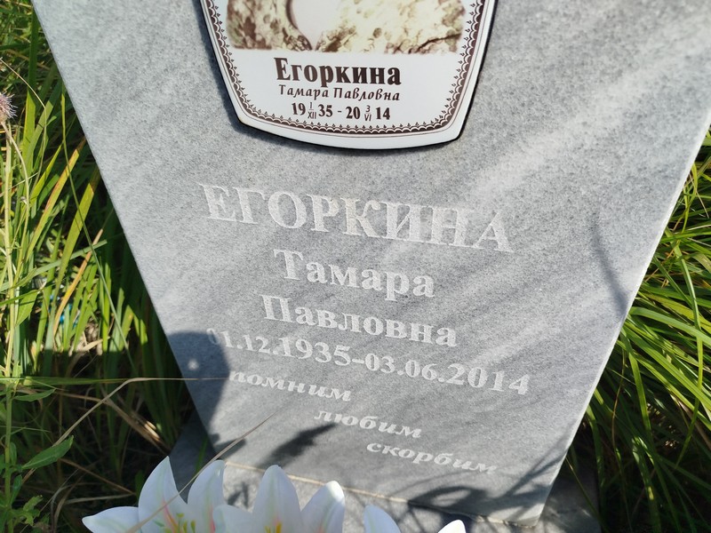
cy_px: 266
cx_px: 356
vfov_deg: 56.8
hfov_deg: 71.6
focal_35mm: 24
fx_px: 493
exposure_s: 1/1308
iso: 50
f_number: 1.7
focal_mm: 5.31
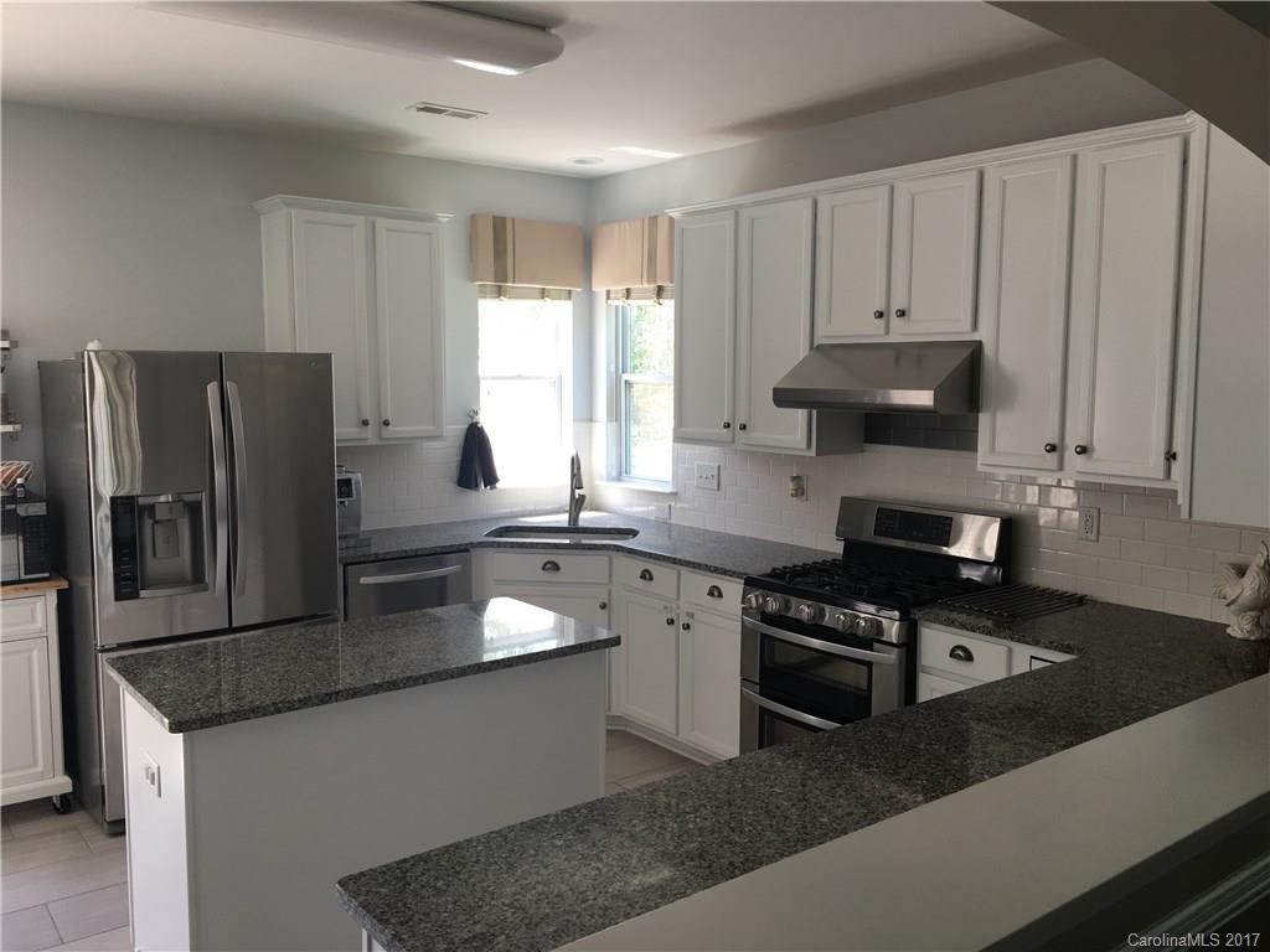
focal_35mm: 29
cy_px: 476
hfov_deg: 61.7
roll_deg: -0.3
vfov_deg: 48.2
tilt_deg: -5.1
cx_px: 635
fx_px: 1064
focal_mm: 4.15
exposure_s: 1/40
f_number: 2.2
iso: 25
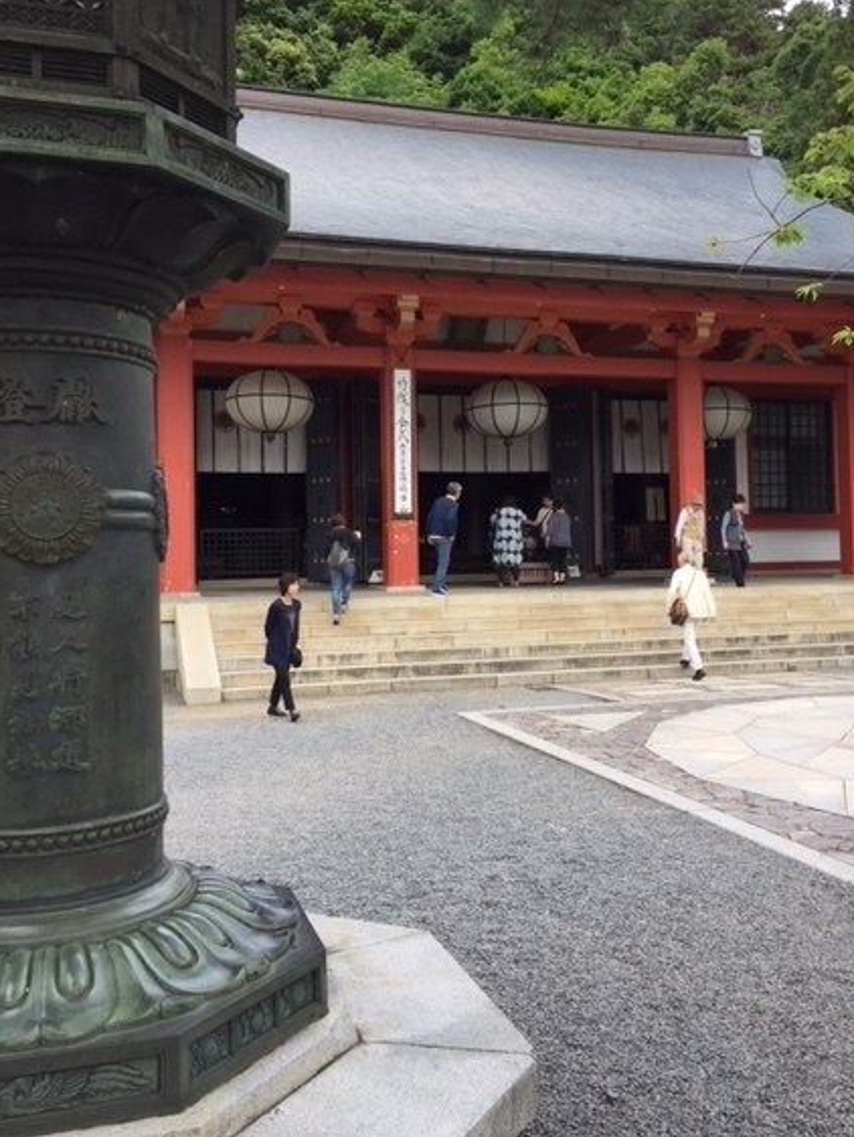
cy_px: 514
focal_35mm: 33
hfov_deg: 43.0
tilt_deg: +3.4
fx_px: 1085
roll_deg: +1.2
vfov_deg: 55.2
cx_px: 451
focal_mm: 4.15
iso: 32
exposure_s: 1/482
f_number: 2.2
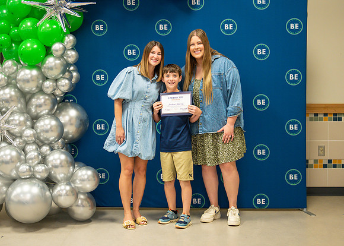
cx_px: 162
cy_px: 112
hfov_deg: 30.9
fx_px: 623
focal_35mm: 64
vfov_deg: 22.3
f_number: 1.2
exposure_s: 1/400
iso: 1000
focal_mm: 50
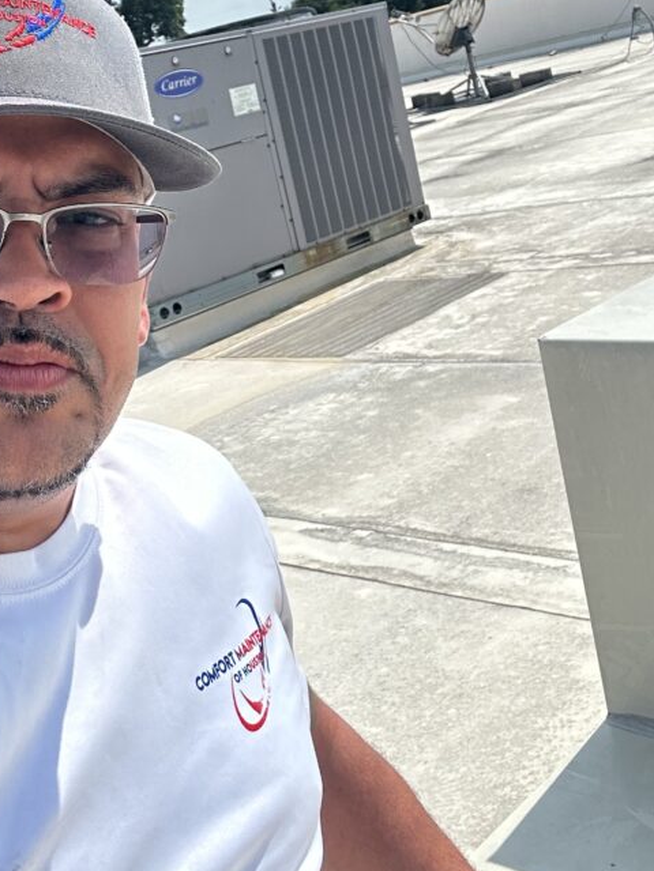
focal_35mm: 48
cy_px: 272
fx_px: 1209
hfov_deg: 30.0
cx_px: 198
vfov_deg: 39.1
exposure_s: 1/1923
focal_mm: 2.69
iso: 25
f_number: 1.9
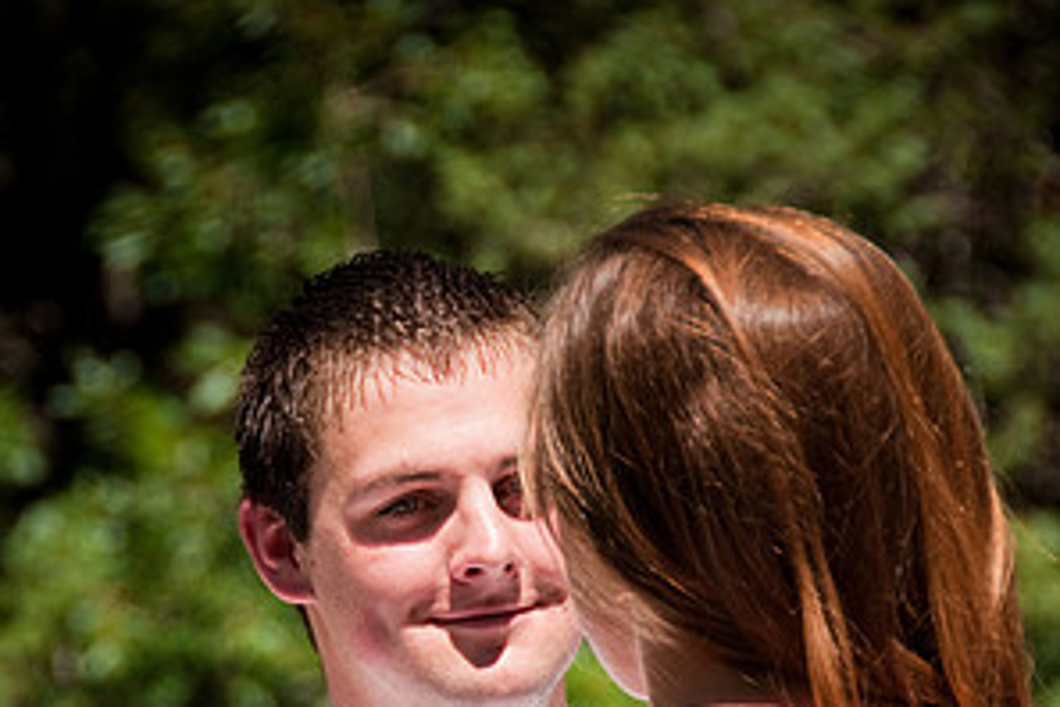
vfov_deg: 4.5
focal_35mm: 307
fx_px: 9032
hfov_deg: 6.7
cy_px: 703
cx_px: 530
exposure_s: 1/400
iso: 500
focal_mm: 135
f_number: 5.6
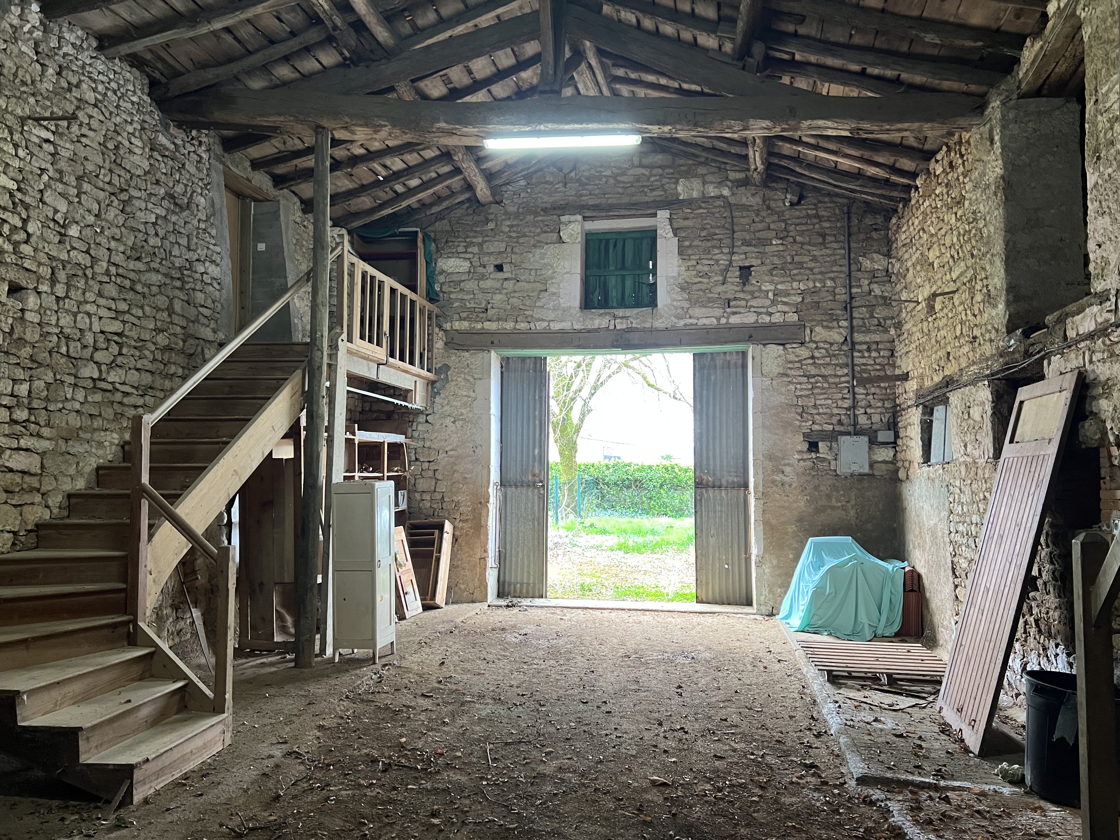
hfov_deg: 67.3
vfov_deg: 53.1
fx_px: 841
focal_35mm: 26
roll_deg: +0.0
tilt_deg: +4.0
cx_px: 560
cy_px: 420
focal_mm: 5.7
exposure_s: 1/50
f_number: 1.5
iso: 200
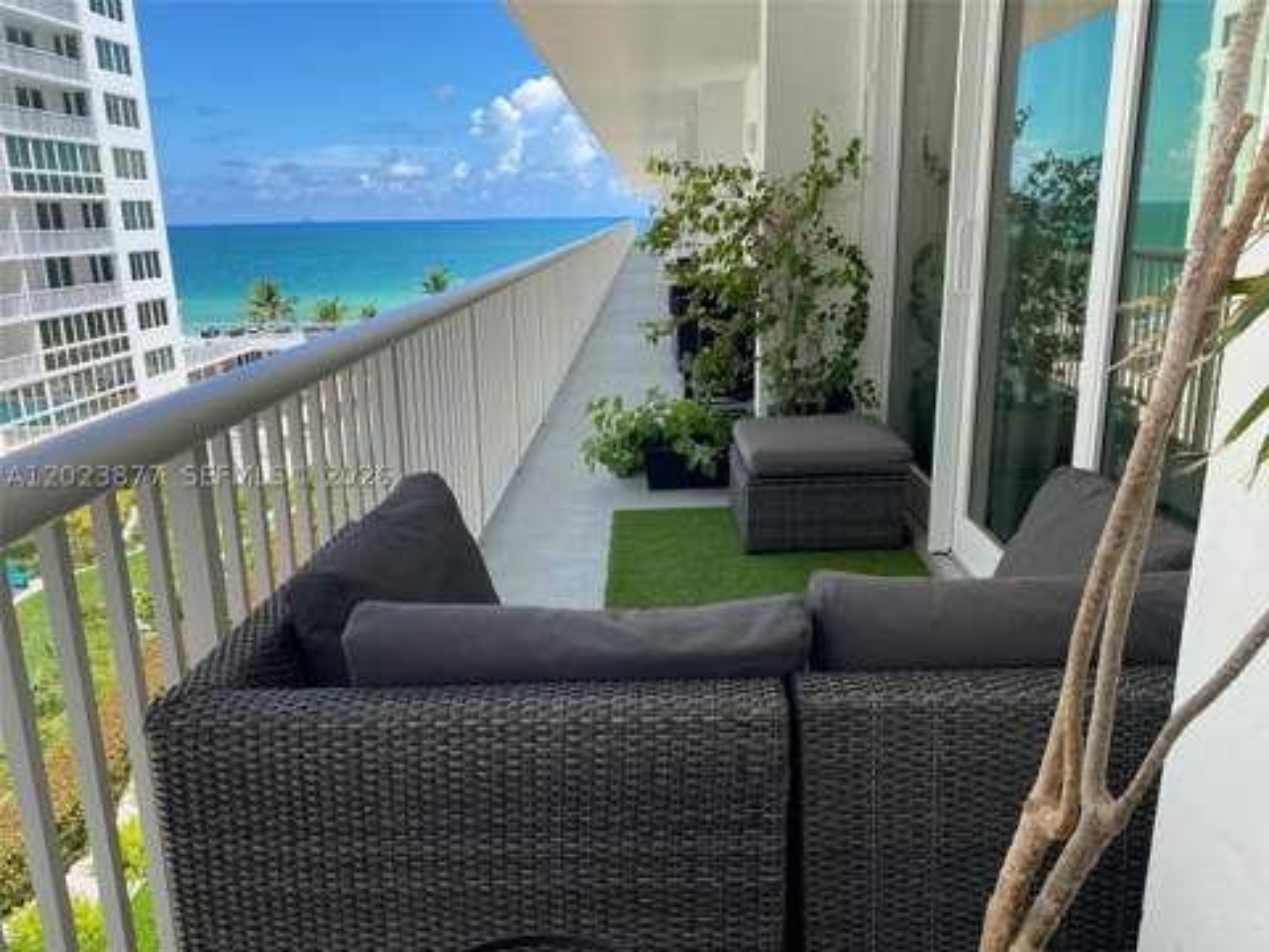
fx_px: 953
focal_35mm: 26
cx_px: 634
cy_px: 476
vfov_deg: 53.1
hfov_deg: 67.3
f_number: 1.8
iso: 32
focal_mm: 4.25
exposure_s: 1/1053
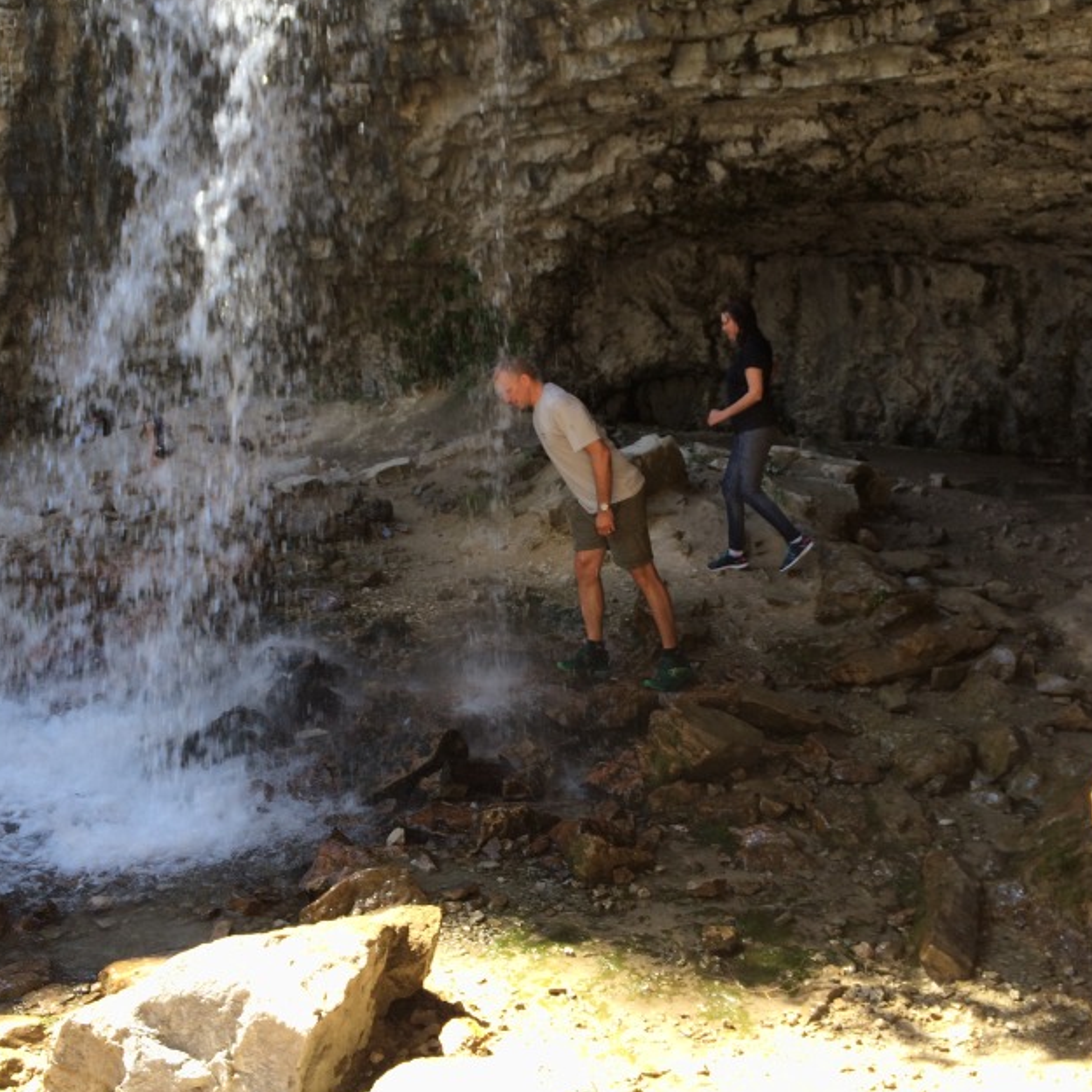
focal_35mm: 35
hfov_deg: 47.2
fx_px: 1249
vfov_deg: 47.0
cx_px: 550
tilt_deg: -3.7
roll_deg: -0.6
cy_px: 457
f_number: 2.2
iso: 32
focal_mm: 4.15
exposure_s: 1/227
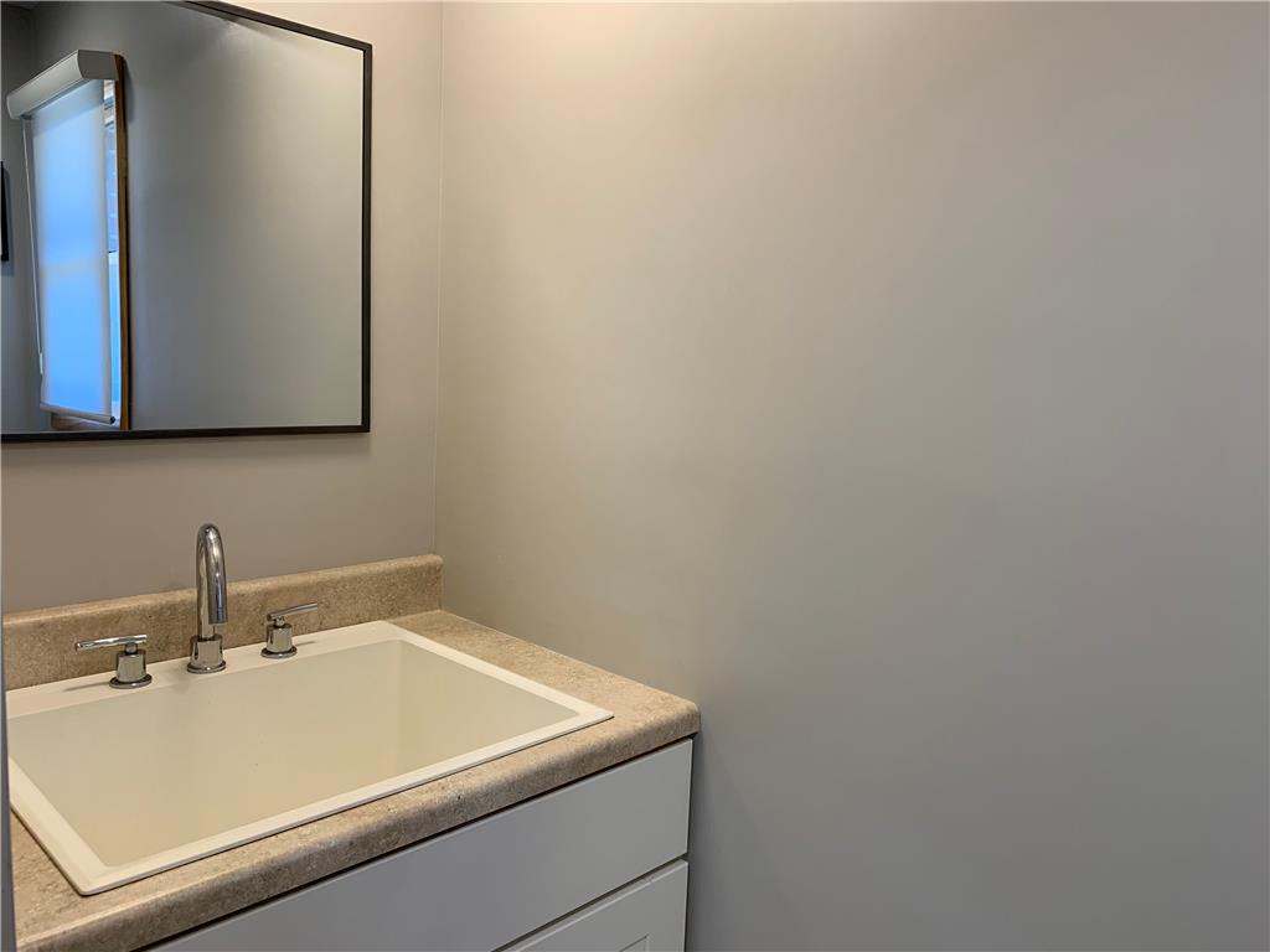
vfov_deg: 53.1
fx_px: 954
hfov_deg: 67.3
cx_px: 635
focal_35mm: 26
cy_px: 476
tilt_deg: -7.1
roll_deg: -1.7
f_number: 1.8
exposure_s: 1/120
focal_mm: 4.25
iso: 80
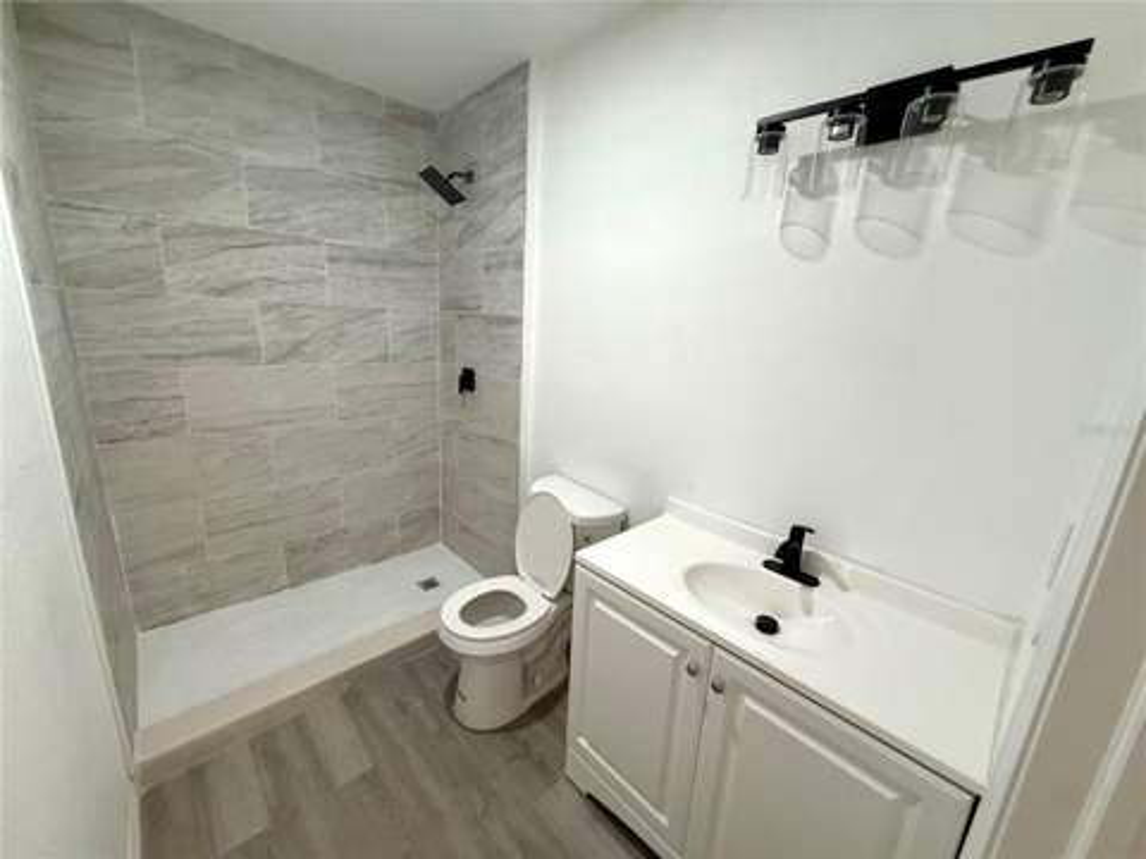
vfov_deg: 85.7
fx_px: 463
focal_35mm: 14
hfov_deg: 102.1
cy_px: 430
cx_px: 573
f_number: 2.2
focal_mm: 2.22
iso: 250
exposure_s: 1/120
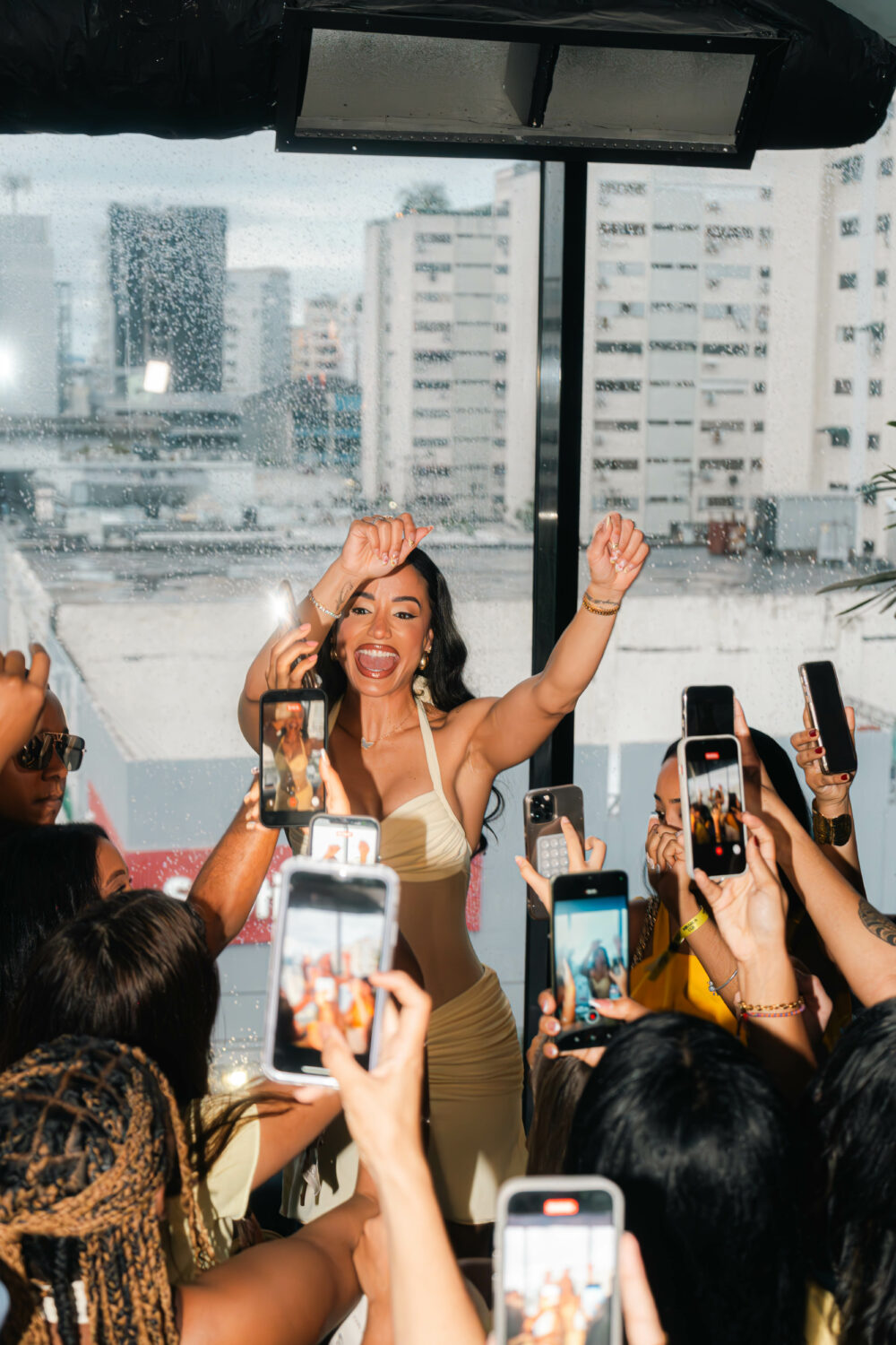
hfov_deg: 26.5
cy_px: 672
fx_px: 1904
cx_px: 448
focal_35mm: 51
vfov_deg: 38.9
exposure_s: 1/160
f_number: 4.5
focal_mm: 51
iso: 5000
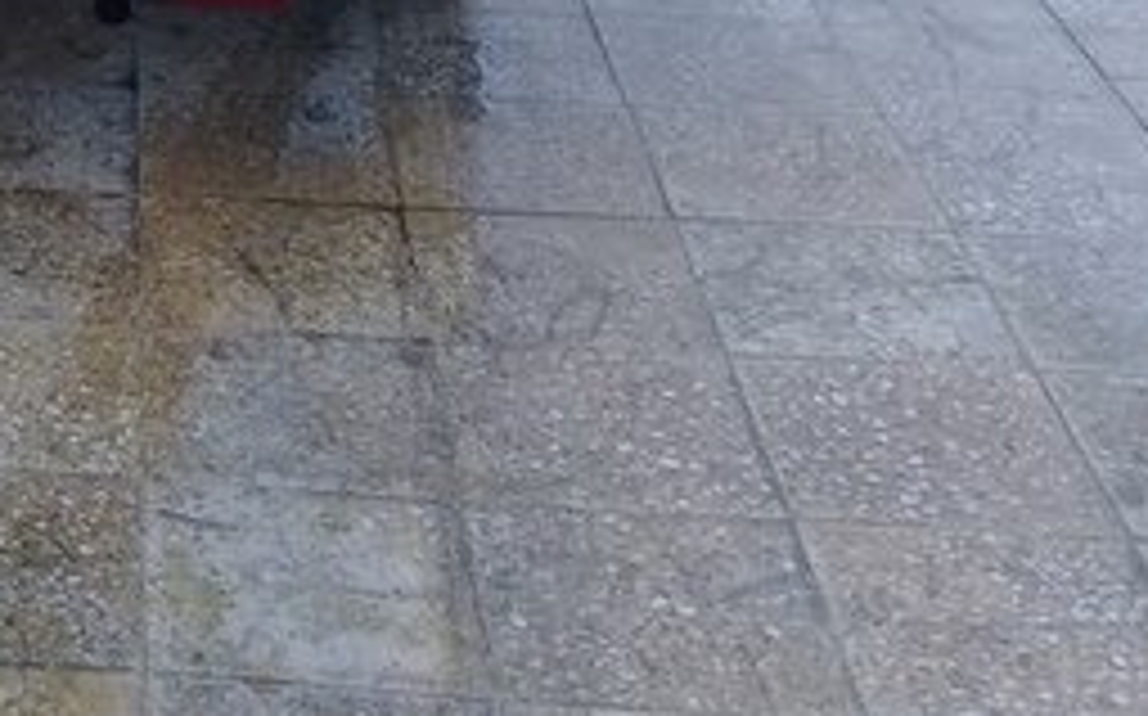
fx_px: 2658
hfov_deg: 22.0
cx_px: -329
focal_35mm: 85
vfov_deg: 14.8
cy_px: -164
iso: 50
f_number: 2.2
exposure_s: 1/300
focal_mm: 3.3
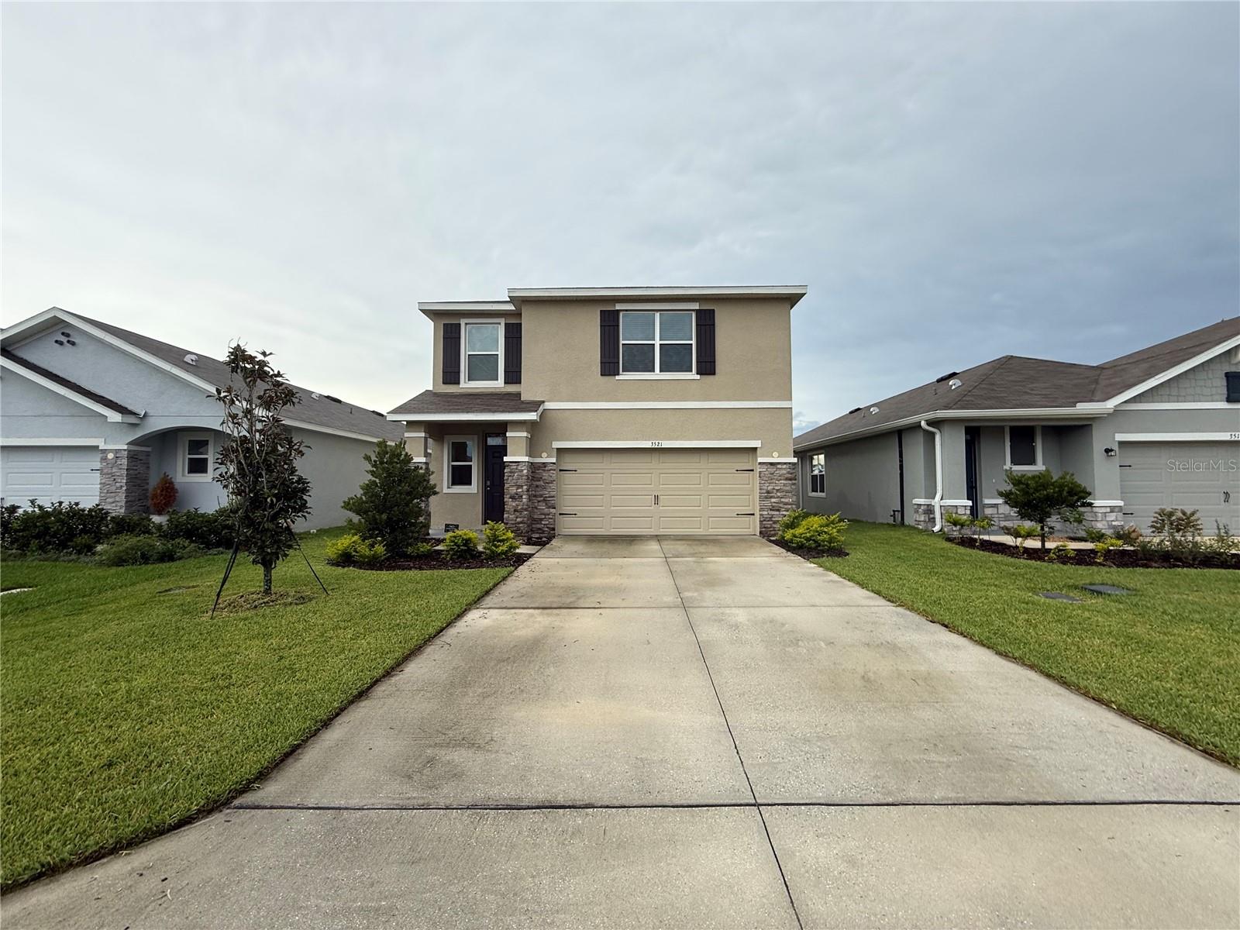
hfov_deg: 102.1
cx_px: 620
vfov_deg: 85.7
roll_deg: +0.1
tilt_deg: +2.3
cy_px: 465
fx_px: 502
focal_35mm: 14
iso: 50
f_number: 2.2
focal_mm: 2.22
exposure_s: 1/502
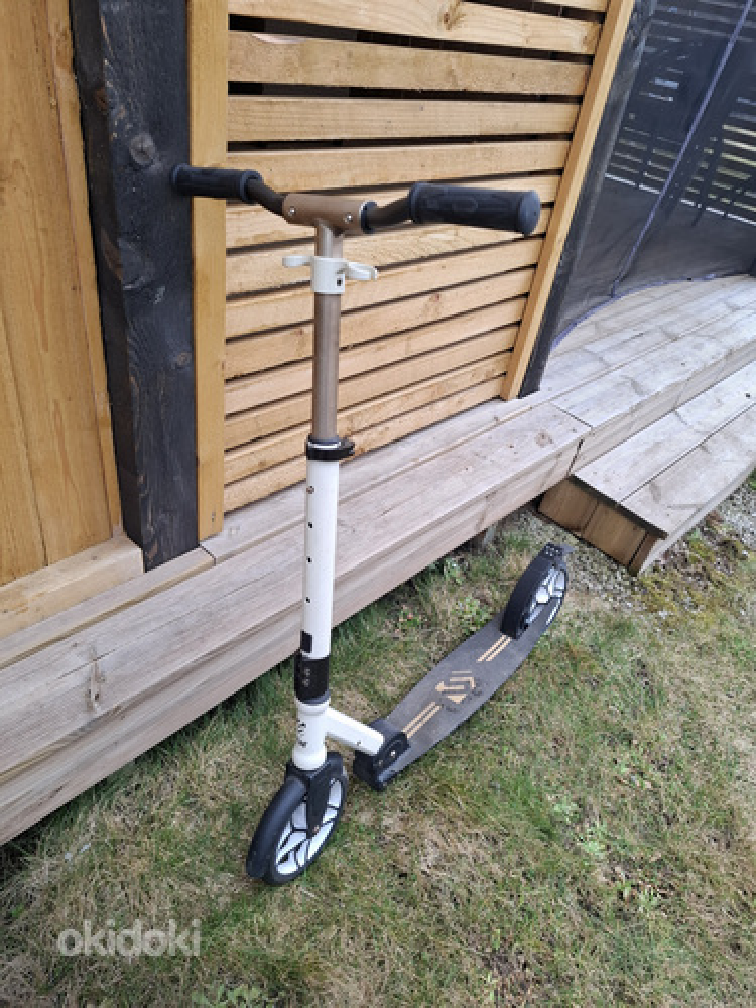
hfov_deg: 58.9
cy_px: 504
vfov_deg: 73.9
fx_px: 670
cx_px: 378
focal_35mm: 23
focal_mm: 5.54
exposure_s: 1/159
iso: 50
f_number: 1.8
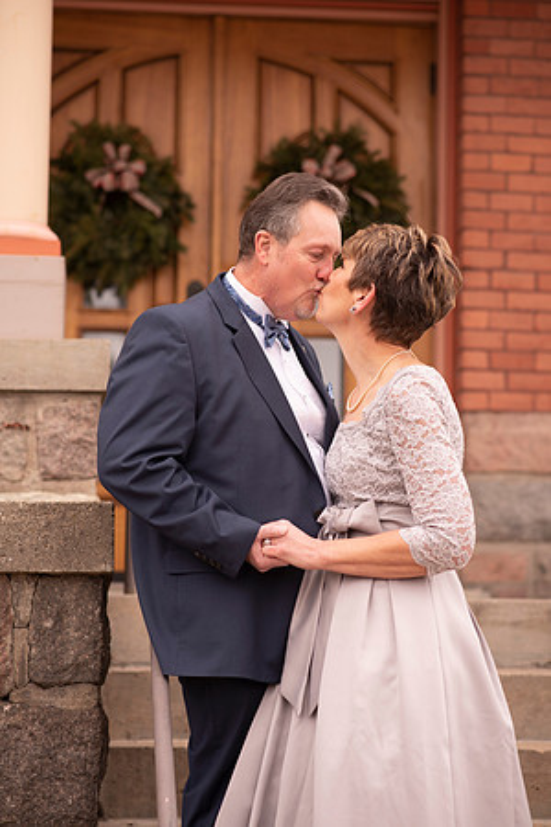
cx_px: 276
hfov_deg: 16.1
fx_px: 1951
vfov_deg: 23.9
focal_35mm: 85
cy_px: 414
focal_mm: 85
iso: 100
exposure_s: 1/125
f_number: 2.5
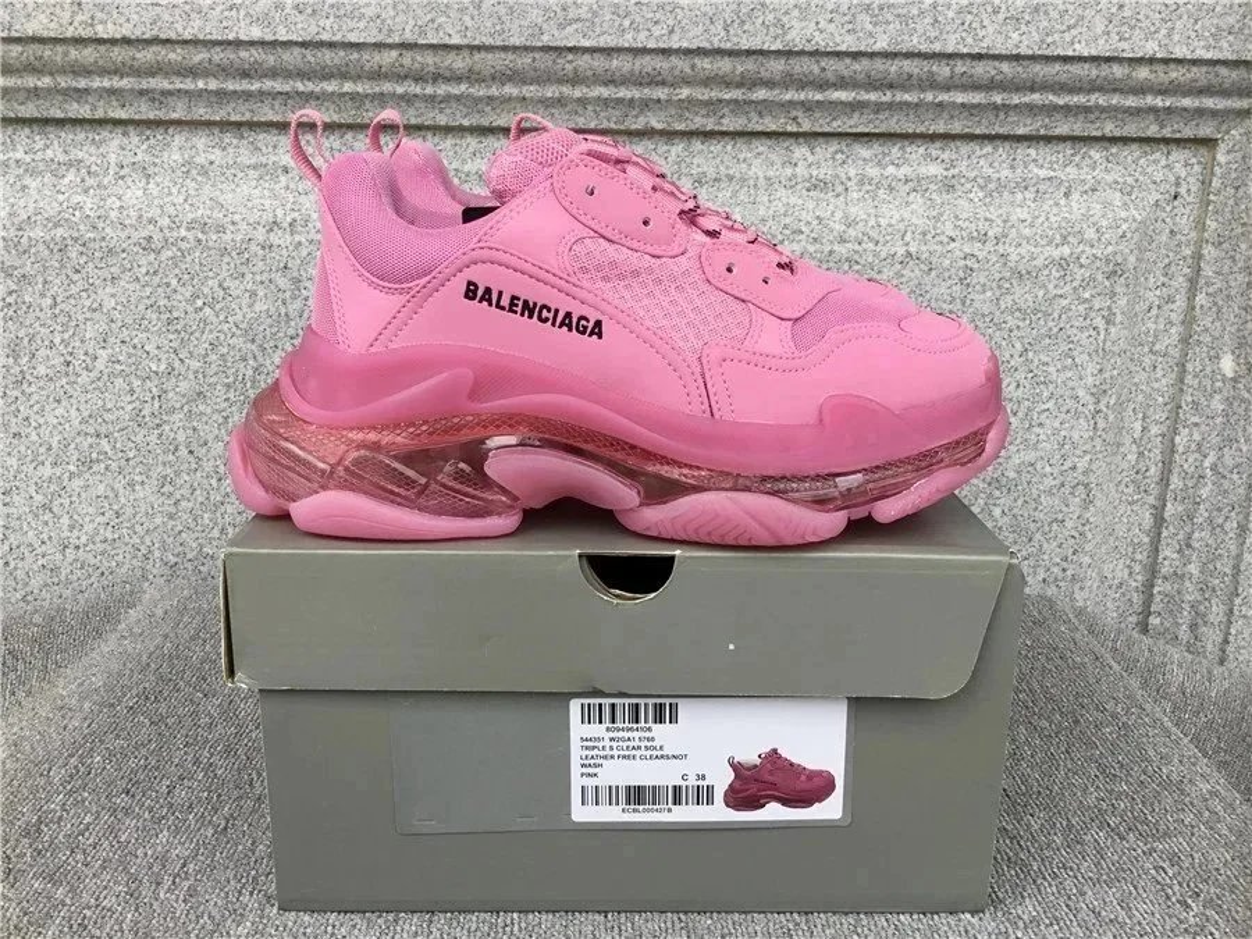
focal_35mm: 31
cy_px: 470
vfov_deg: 45.4
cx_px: 626
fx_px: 1121
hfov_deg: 58.4
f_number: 2.4
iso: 25
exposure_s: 1/165
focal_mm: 3.3
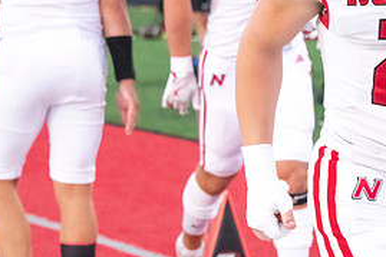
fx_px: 3354
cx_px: 377
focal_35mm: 313
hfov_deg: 6.6
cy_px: 57
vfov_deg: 4.4
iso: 10000
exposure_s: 1/640
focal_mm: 145
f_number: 7.1
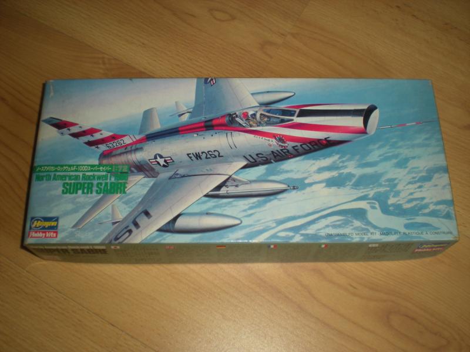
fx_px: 516
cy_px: 176
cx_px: 235
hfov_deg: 49.0
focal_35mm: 38
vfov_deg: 37.7
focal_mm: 6.3
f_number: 3.1
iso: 64
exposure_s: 1/43.4
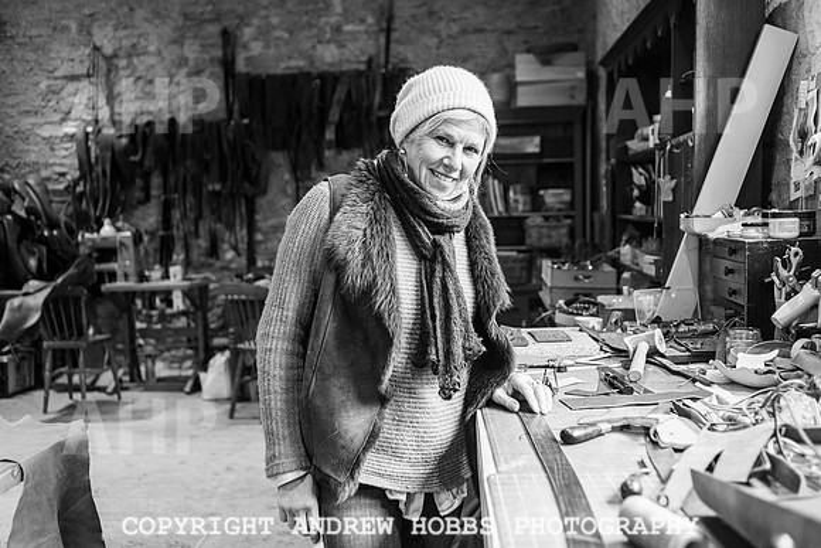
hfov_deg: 52.5
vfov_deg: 36.4
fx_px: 832
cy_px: 274
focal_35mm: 36
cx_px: 410
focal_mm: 35
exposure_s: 1/60
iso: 1000
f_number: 3.5
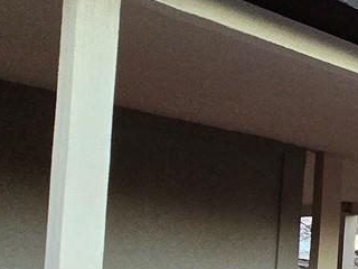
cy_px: 304
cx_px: 775
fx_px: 672
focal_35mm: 65
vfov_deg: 21.3
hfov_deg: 17.2
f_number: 2.2
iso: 500
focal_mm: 2.2
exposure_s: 1/60
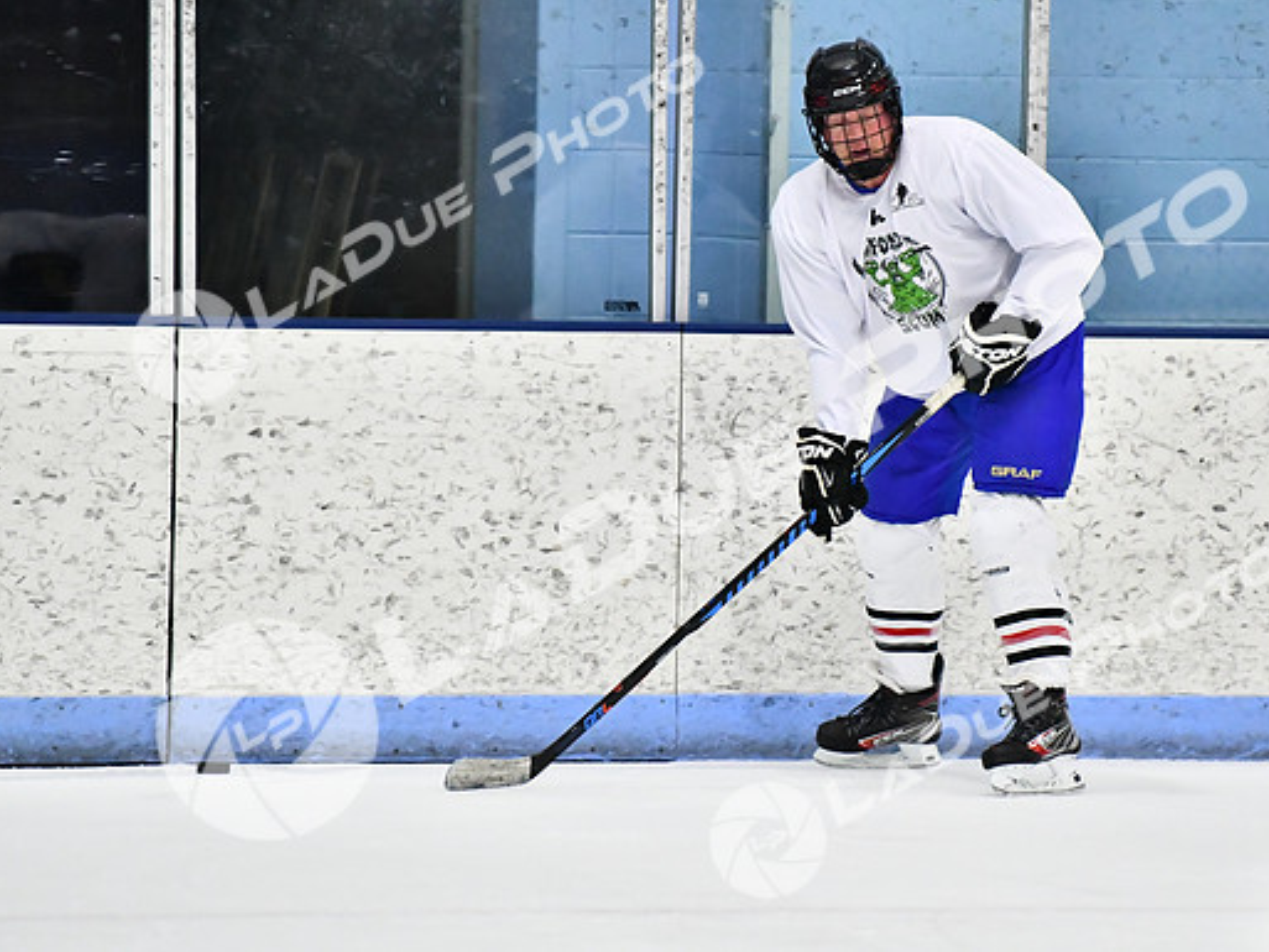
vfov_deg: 4.6
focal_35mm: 326
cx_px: 705
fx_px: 11954
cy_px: 476
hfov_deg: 6.1
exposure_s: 1/1250
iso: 6400
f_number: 3.2
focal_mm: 200
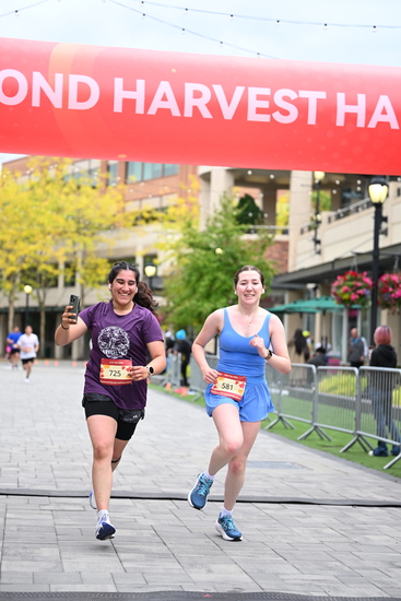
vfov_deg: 26.3
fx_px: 1286
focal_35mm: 77
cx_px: 200
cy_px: 300
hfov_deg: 17.7
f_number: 2.8
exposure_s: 1/2000
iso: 640
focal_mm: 77
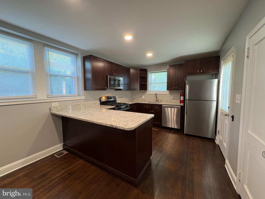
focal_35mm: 14
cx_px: 132
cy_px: 100
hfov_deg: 102.1
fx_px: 107
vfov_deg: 85.7
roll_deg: +1.0
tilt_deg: -4.3
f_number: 2.2
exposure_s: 1/60
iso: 250
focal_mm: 2.22
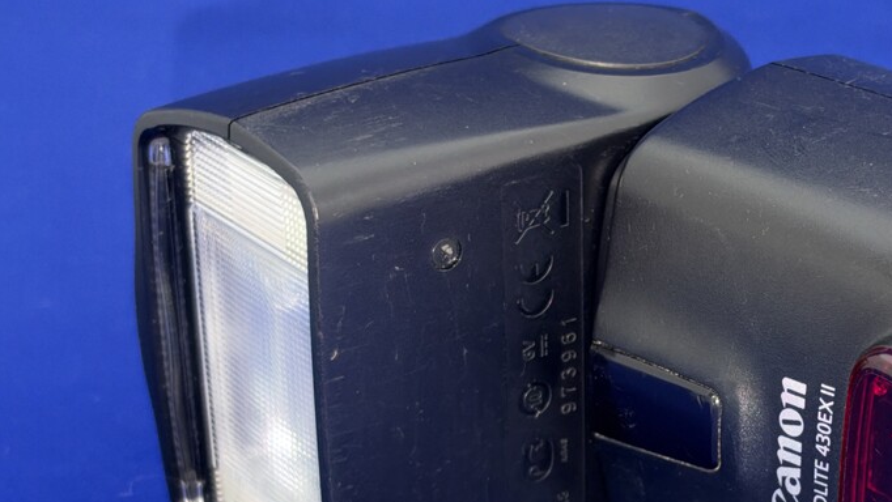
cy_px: 357
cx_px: 719
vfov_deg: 13.1
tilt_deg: -23.0
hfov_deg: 22.8
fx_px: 2177
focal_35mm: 92
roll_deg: -0.1
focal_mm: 6.93
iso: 80
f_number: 1.8
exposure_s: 1/13
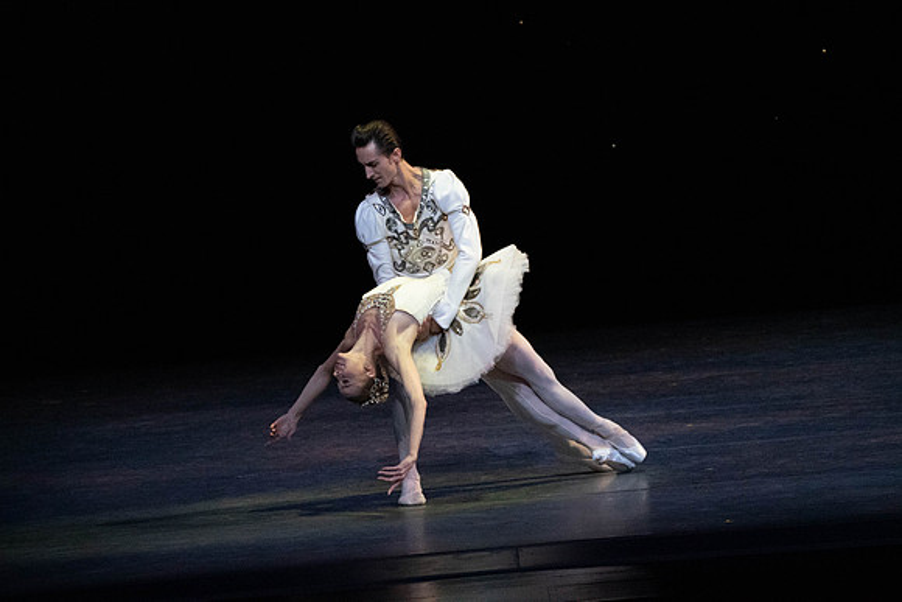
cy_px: 301
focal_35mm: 345
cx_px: 451
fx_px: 8646
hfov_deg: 6.0
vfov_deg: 4.0
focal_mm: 345
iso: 20000
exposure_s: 1/500
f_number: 11
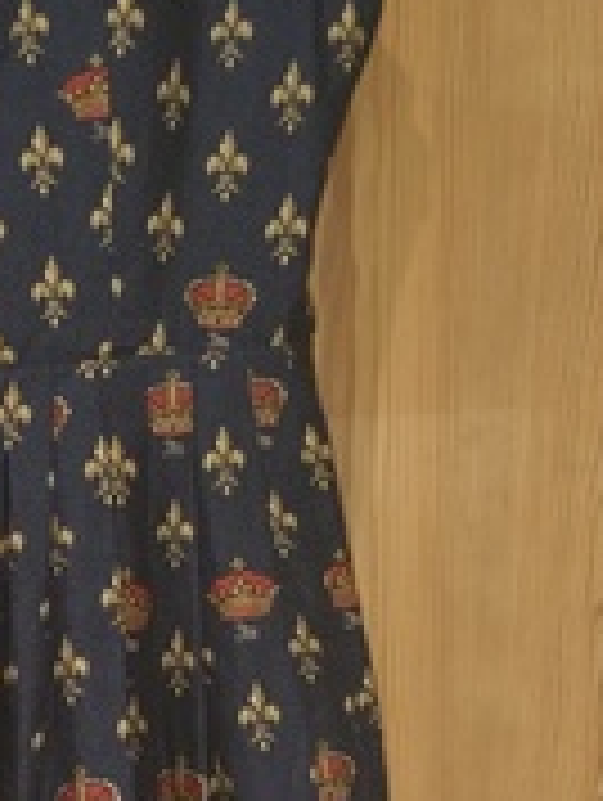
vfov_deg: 20.5
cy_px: 709
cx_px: -4
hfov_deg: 15.5
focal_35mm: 94
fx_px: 2178
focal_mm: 4.58
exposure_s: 1/25
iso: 250
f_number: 1.8
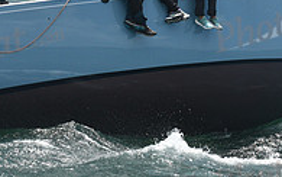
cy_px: -40
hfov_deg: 9.9
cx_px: 140
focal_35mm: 212
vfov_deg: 6.2
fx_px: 1630
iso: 250
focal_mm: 70
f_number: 6.3
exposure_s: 1/1250
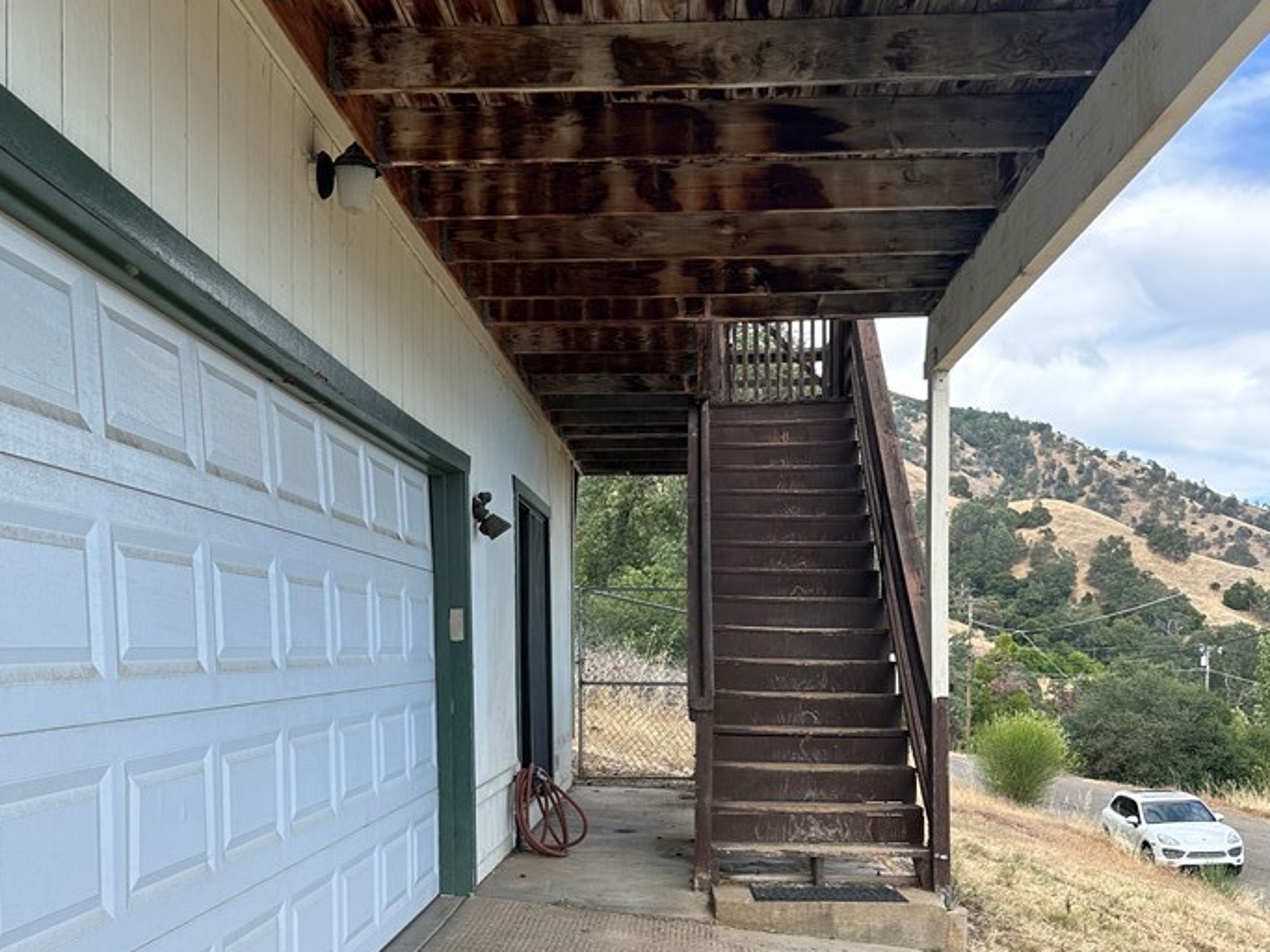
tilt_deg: -3.1
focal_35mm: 36
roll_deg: -0.6
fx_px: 1321
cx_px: 614
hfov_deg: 51.4
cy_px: 725
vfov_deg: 38.5
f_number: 1.78
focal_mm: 6.86
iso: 80
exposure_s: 1/971
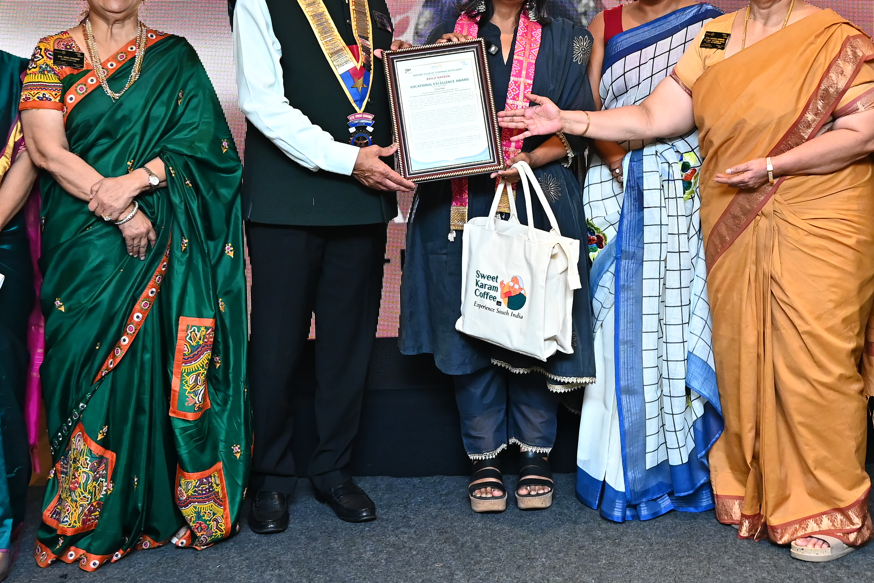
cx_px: 587
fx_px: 1602
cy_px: 152
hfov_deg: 30.3
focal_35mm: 66
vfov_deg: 20.5
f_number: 5
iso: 1600
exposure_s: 1/125
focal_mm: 24
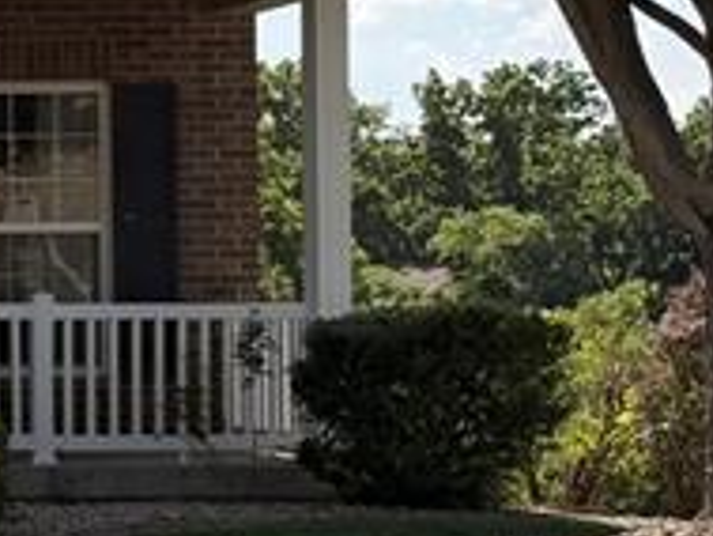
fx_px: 2679
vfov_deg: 11.4
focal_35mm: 130
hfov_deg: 12.5
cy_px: 264
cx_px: -902
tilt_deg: +1.6
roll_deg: -0.2
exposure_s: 1/6173
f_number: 1.78
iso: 80
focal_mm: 6.76
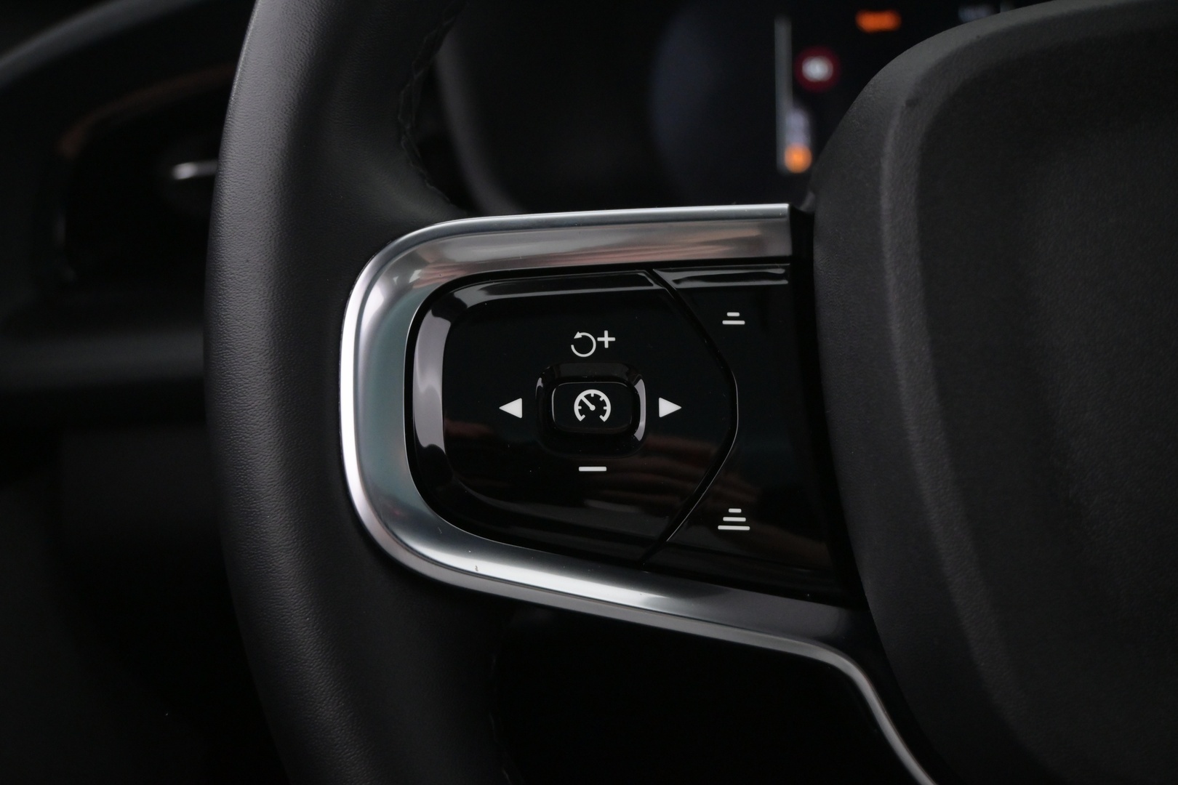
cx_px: 589
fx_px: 1301
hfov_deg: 48.7
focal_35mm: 40
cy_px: 392
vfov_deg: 33.6
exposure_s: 1/50
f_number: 4.5
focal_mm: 26.5
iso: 2500
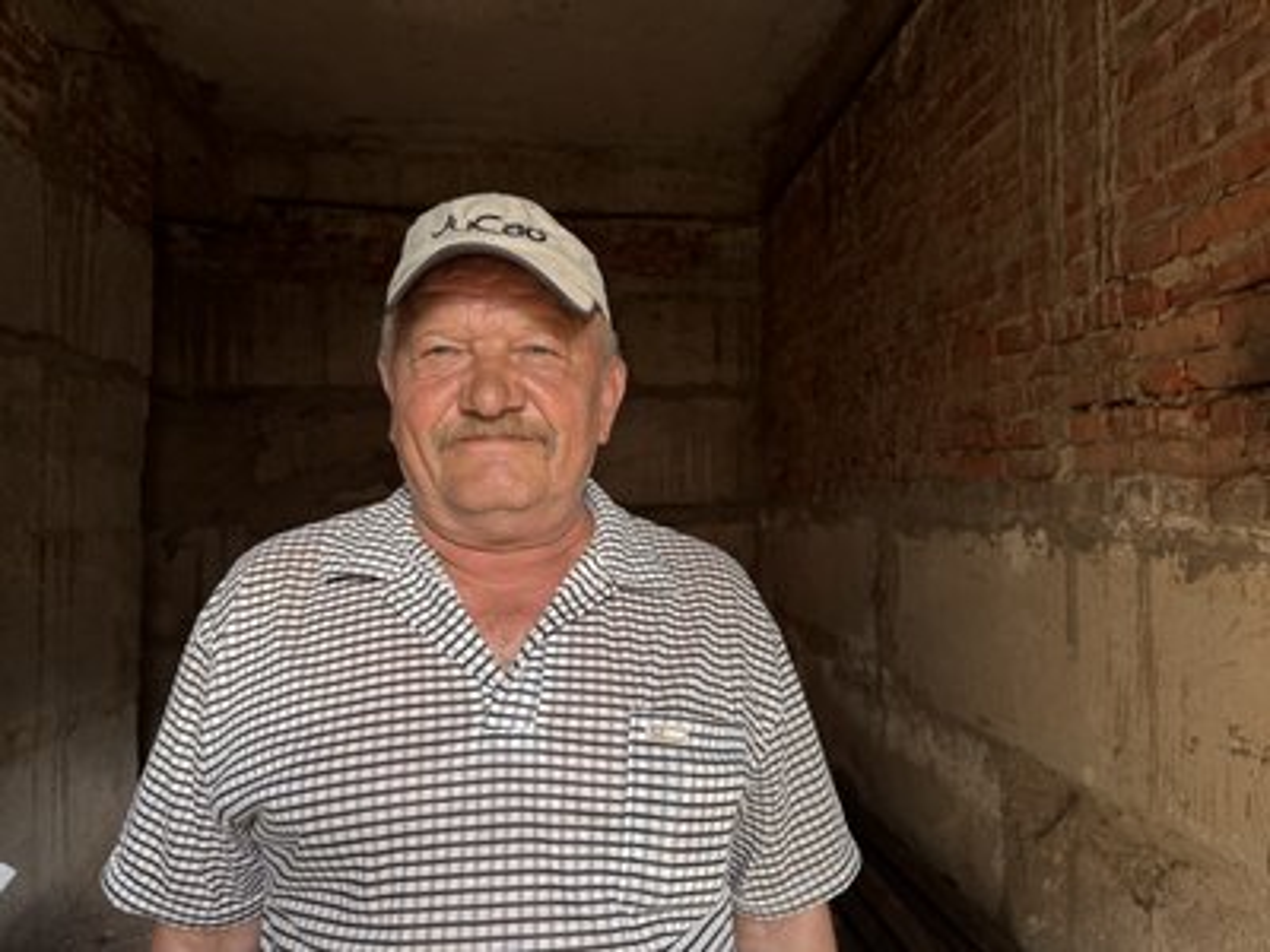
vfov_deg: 56.8
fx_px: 881
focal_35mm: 24
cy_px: 476
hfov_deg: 71.6
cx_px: 635
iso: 250
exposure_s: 1/60
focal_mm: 6.76
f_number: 1.78
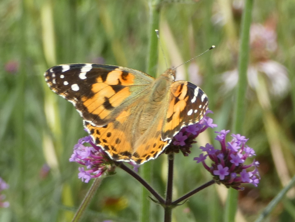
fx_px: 1338
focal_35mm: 157
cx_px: 148
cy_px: 111
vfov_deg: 9.5
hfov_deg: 12.6
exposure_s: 1/125
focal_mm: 28.1
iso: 80
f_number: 5.4
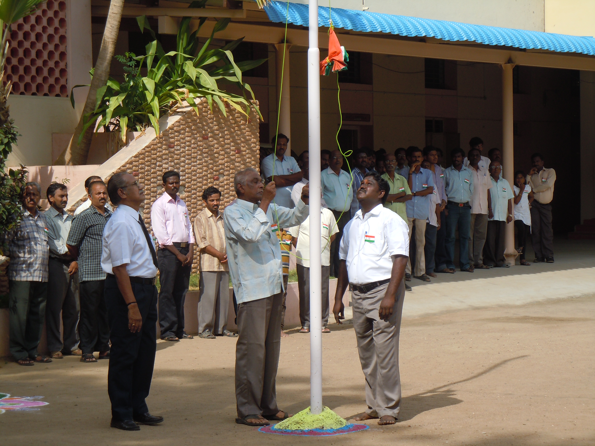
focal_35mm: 116
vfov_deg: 12.8
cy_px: 223
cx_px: 298
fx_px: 1994
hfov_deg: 17.0
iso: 100
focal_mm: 20.9
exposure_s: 1/400
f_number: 4.6
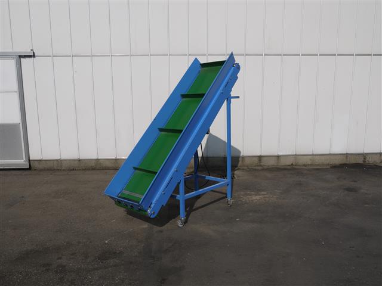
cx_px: 191
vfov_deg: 49.7
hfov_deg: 63.4
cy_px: 143
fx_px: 309
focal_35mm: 28
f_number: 10
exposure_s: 1/800
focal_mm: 14
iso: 100
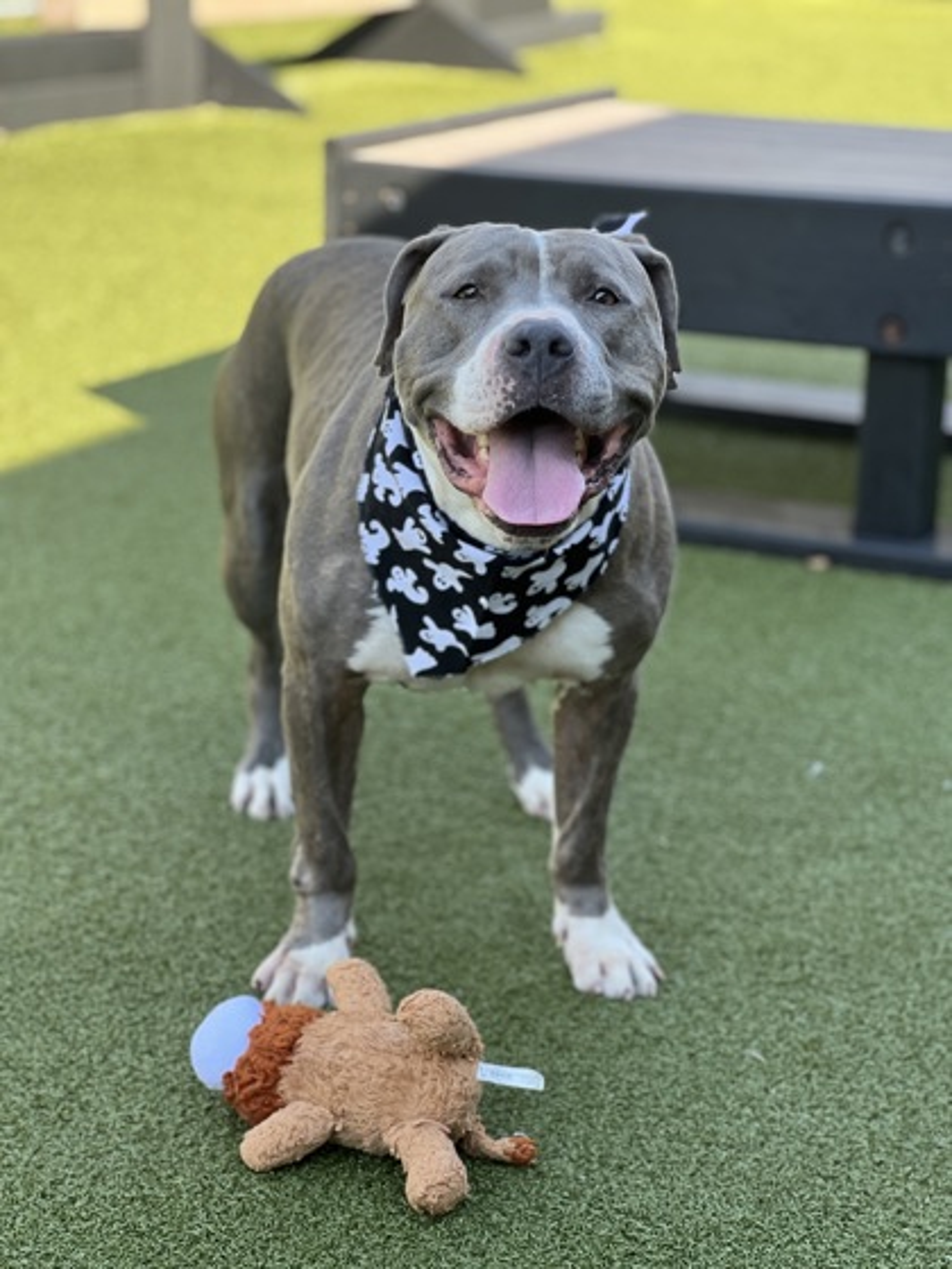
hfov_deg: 19.1
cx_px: 476
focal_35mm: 77
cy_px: 634
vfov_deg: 25.3
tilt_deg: -17.0
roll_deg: -4.5
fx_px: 2824
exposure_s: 1/121
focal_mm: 9
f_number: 2.8
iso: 40
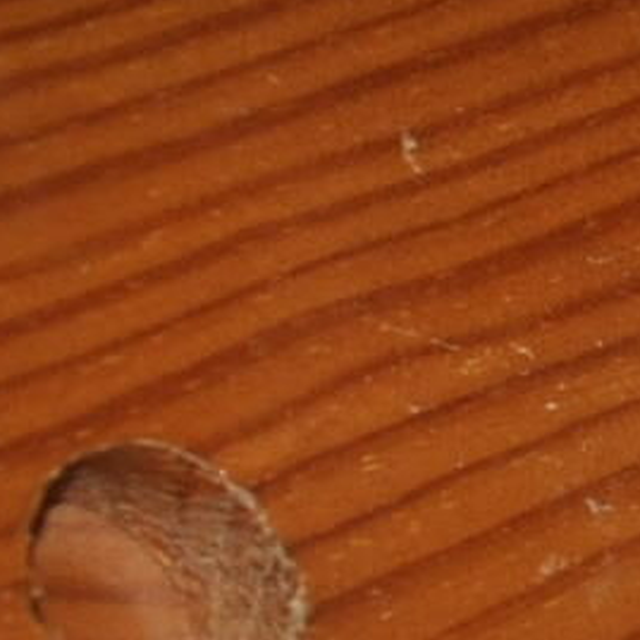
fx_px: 8953
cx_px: 1385
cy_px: 700
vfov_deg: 4.1
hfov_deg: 4.0
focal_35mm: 428
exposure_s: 1/60
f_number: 4.8
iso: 800
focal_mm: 42
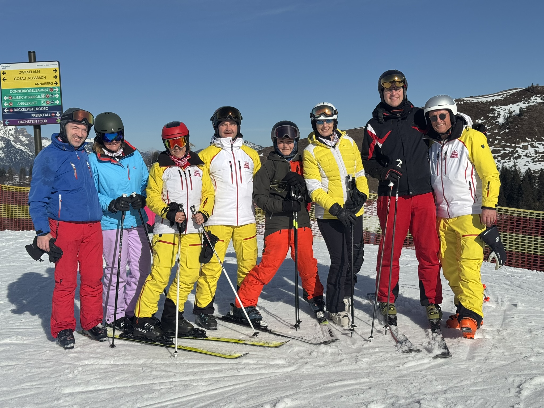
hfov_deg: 39.7
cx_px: 272
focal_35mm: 48
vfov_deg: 30.3
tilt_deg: -4.6
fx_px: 754
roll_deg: +2.5
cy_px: 204
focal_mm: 6.76
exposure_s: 1/12500
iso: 80
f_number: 1.78
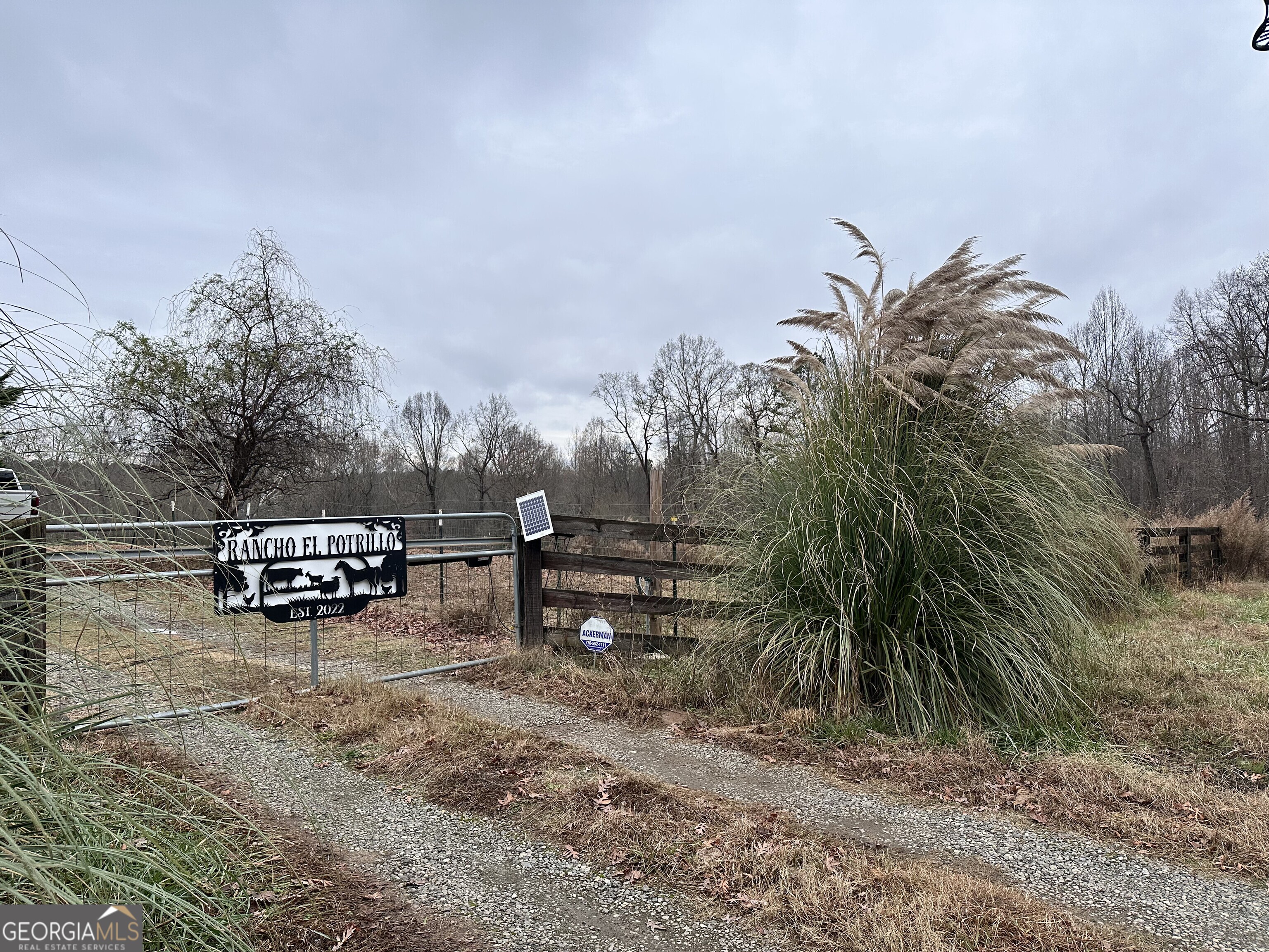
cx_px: 634
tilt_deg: +1.6
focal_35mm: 24
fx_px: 880
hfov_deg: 71.6
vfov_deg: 56.8
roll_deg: -0.3
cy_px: 476
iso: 80
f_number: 1.78
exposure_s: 1/1107
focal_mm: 6.86
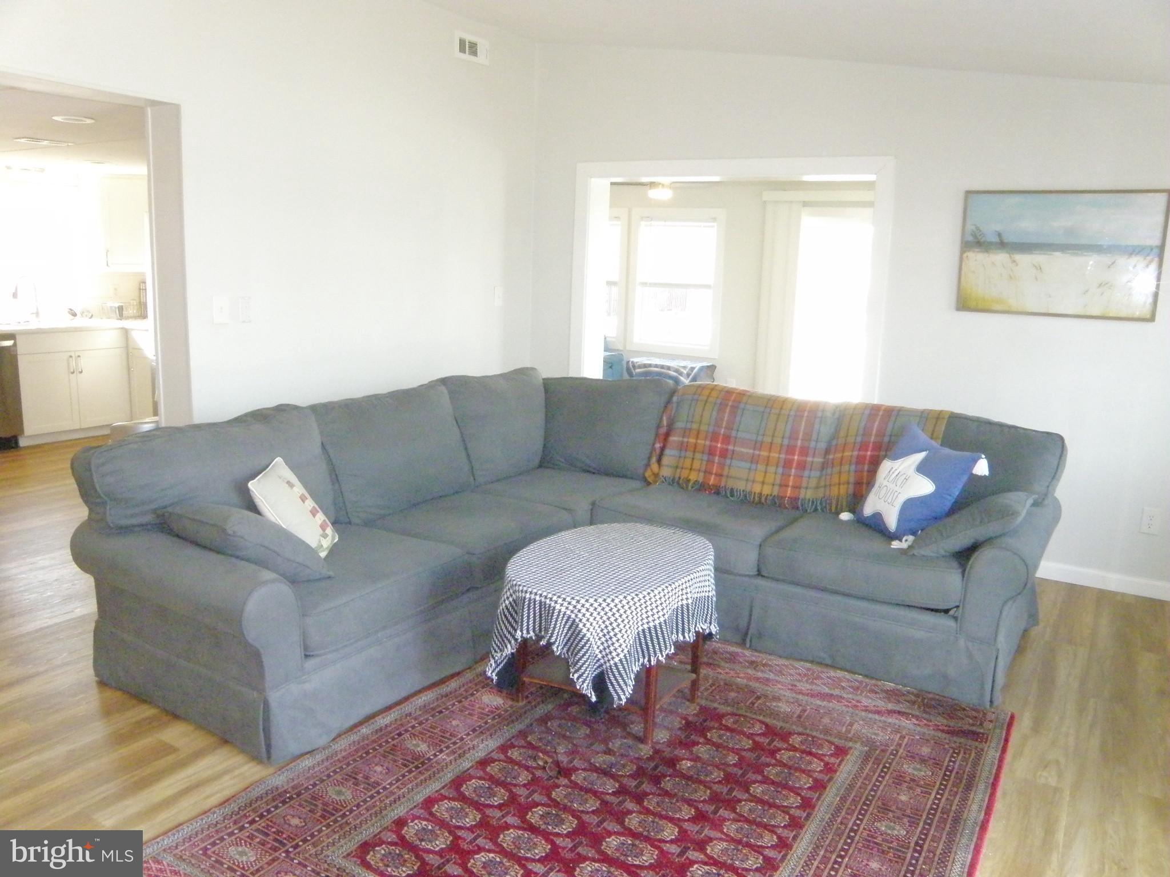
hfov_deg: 67.3
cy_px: 438
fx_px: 879
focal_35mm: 26
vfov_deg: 53.1
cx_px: 585
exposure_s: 1/50
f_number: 5.6
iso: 800
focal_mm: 4.6
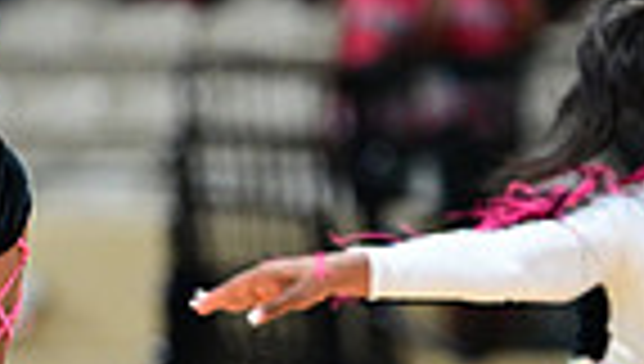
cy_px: 580
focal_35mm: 656
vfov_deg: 1.9
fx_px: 11221
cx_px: 81
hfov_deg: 3.3
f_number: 3.2
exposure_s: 1/1000
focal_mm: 155
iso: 6400
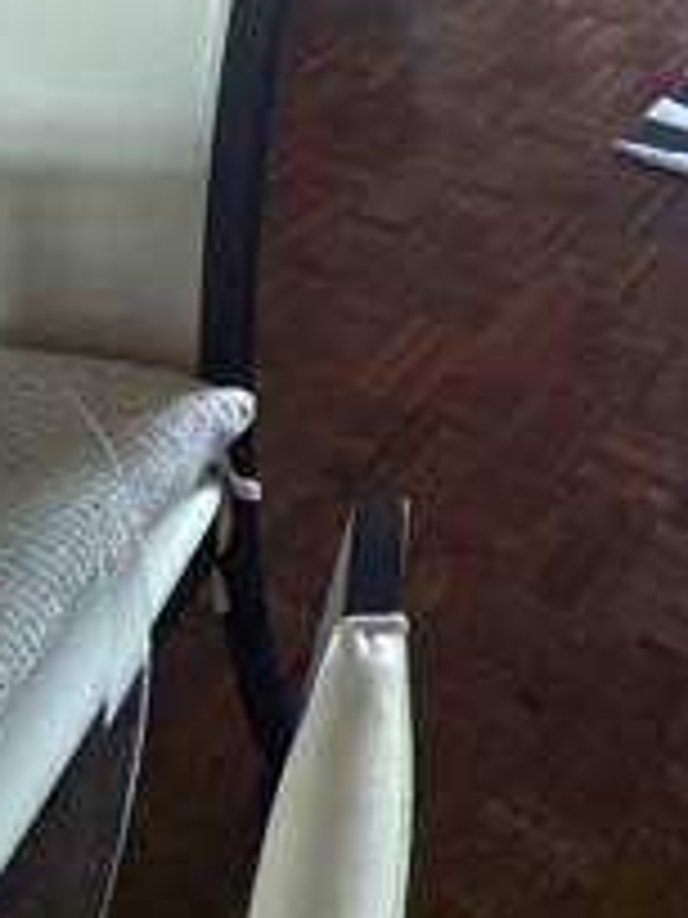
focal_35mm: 44
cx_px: 836
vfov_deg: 28.8
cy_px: -432
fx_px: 1166
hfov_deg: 28.4
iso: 250
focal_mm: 2.22
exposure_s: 1/60
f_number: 2.2
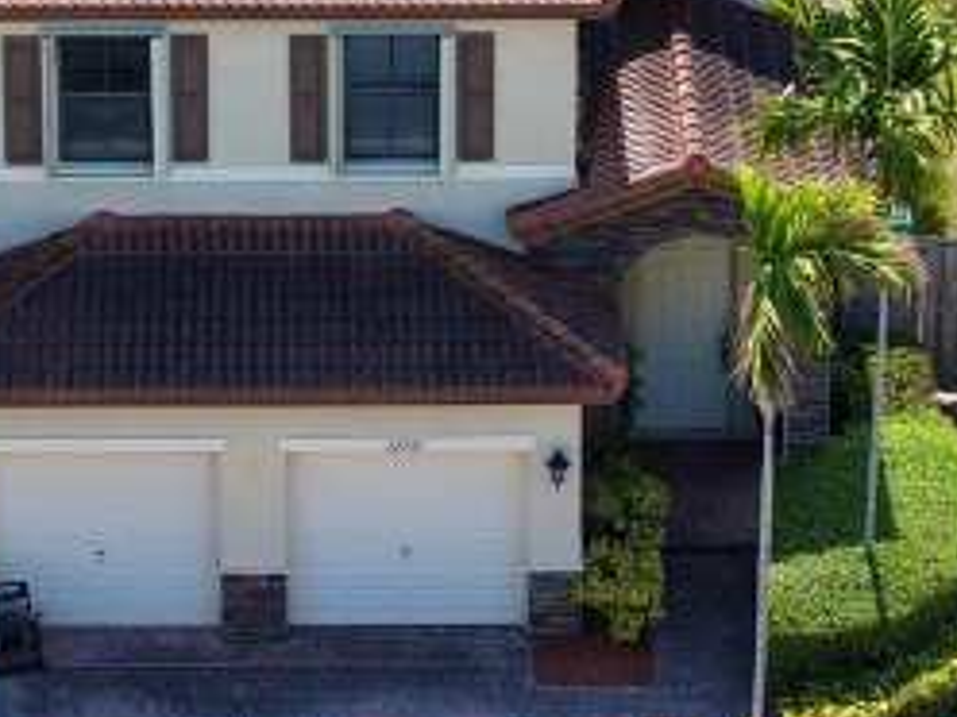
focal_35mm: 226
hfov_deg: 8.7
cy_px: 143
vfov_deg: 6.6
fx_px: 6248
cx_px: 259
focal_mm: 19.35
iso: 100
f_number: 2.8
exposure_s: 1/640
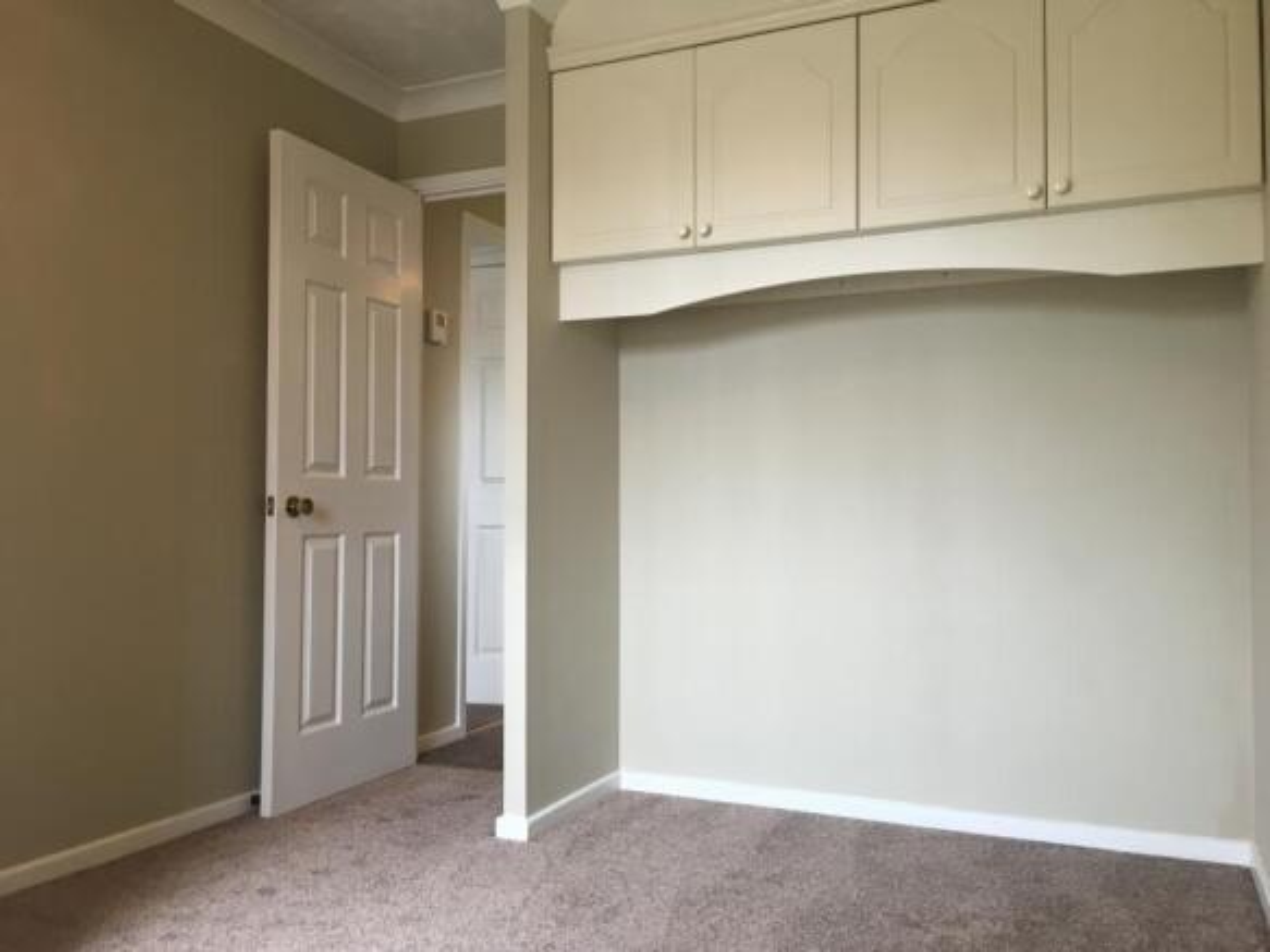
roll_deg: +0.5
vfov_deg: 48.2
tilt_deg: +2.5
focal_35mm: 29
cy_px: 476
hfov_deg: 61.7
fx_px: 1064
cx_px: 635
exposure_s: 1/33
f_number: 2.2
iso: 64
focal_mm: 4.15
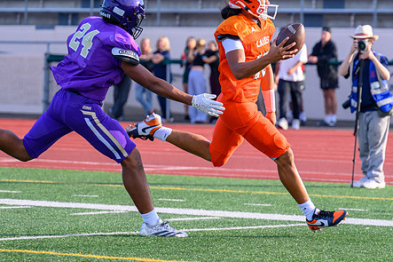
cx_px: 266
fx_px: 2804
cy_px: 81
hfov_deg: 8.0
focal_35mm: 257
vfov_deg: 5.3
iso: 800
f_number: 4
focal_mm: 135
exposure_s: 1/2000
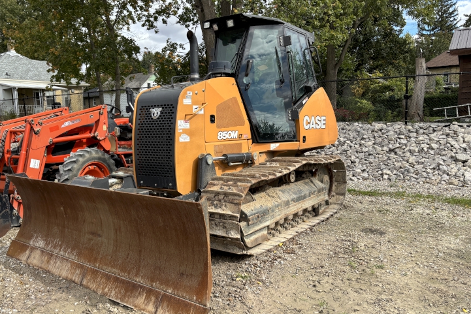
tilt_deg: -5.9
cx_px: 216
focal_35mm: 30
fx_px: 393
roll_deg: +2.3
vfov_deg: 43.6
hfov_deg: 61.8
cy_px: 163
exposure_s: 1/1876
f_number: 1.6
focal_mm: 5.96
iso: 50
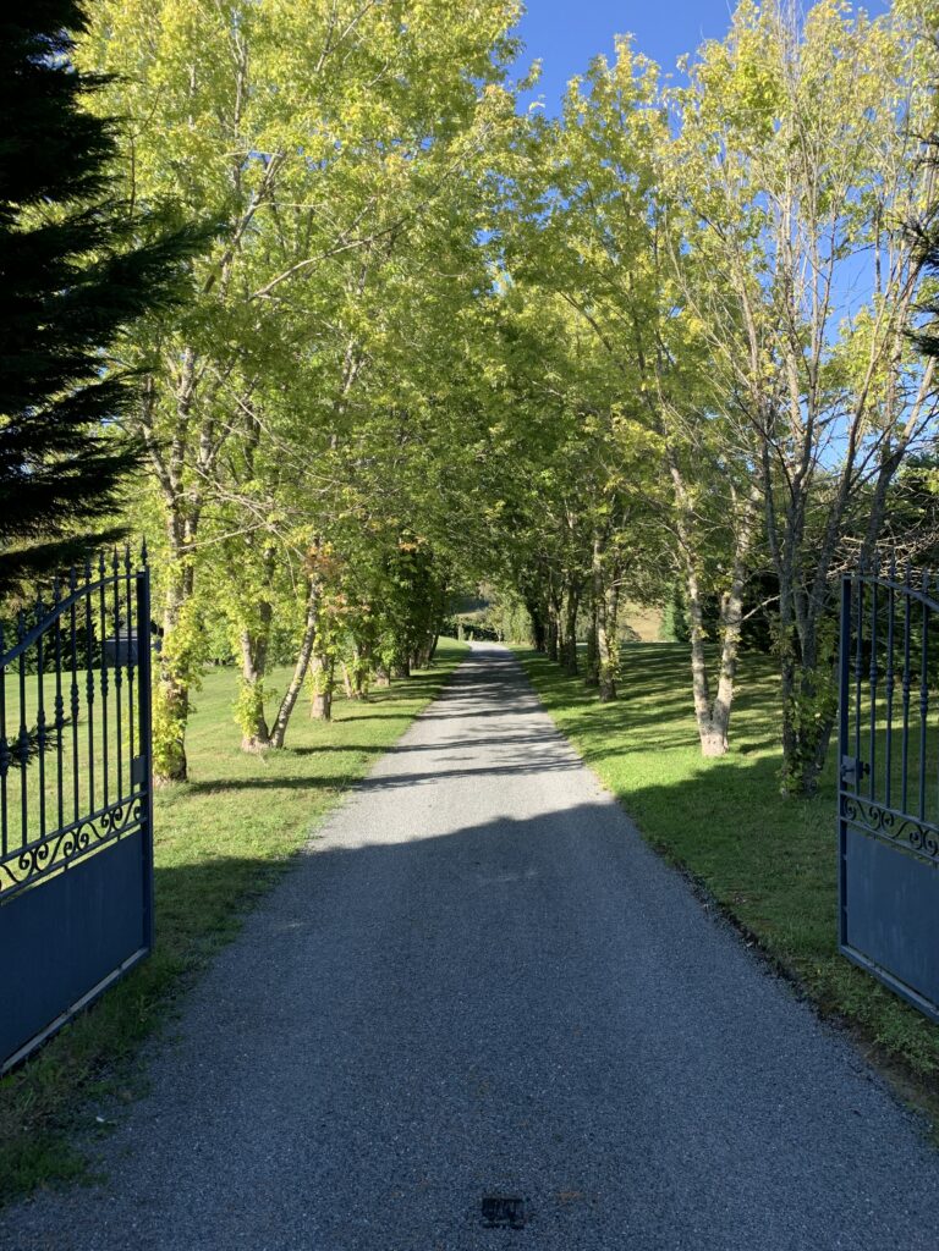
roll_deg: -1.4
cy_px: 626
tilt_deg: -2.3
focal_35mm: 26
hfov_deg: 53.1
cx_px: 470
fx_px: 940
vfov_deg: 67.3
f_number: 1.8
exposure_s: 1/523
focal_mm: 4.25
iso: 25
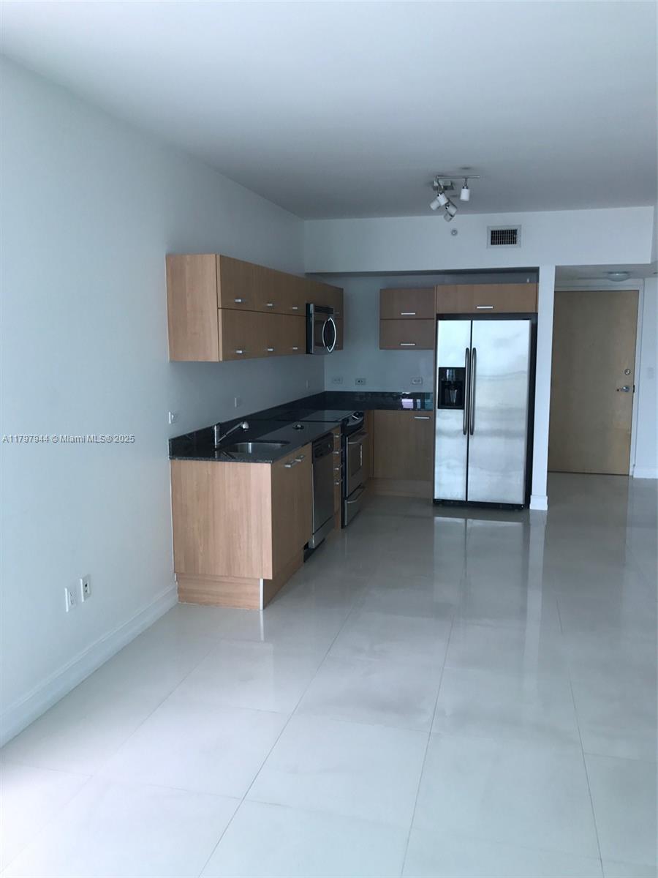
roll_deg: +0.4
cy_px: 439
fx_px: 710
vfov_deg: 63.4
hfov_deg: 49.7
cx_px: 329
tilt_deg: -6.5
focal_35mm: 28
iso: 40
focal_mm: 3.99
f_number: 1.8
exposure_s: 1/90
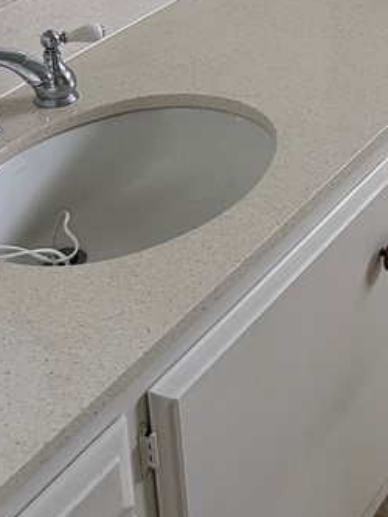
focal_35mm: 80
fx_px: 1195
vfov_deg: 23.2
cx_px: 500
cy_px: -23
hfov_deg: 17.4
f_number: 1.6
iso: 125
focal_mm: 5.96
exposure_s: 1/93
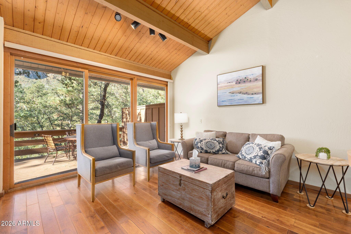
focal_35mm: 16
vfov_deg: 73.7
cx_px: 176
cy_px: 117
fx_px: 156
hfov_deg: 96.7
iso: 800
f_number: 8
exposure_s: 1/4
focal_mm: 16
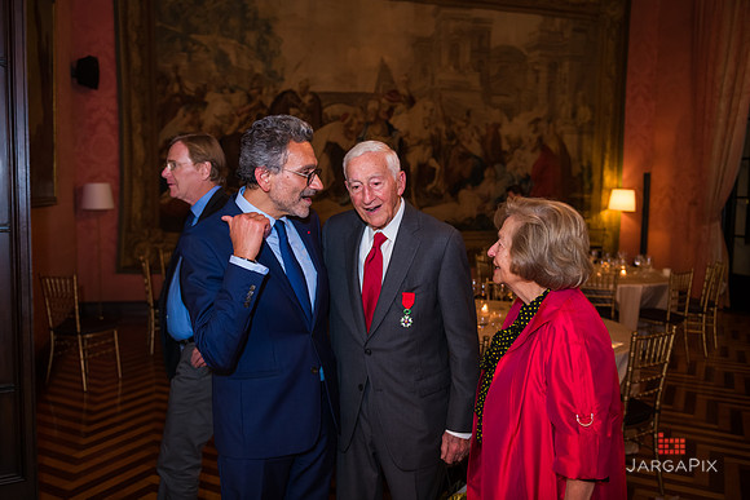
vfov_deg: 41.1
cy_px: 250
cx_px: 375
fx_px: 667
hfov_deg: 58.7
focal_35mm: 32
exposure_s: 1/80
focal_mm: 32
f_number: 3.2
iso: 1250
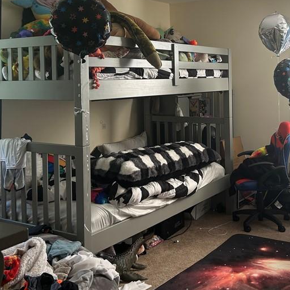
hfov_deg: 36.2
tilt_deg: -0.3
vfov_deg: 36.2
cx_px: 204
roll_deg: +1.6
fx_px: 436
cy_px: 84
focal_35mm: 46
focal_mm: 5.7
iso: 64
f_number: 1.5
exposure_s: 1/60
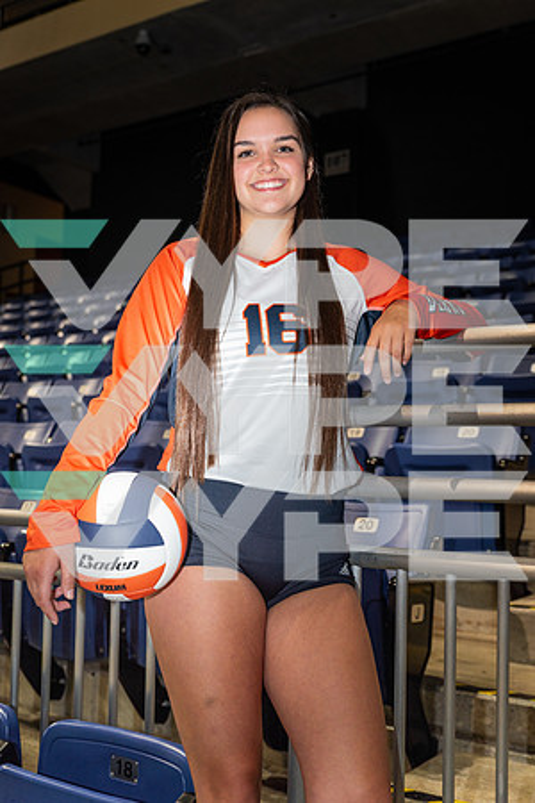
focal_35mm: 40
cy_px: 402
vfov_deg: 48.5
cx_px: 268
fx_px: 892
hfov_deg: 33.4
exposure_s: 1/125
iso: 125
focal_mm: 40
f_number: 3.5
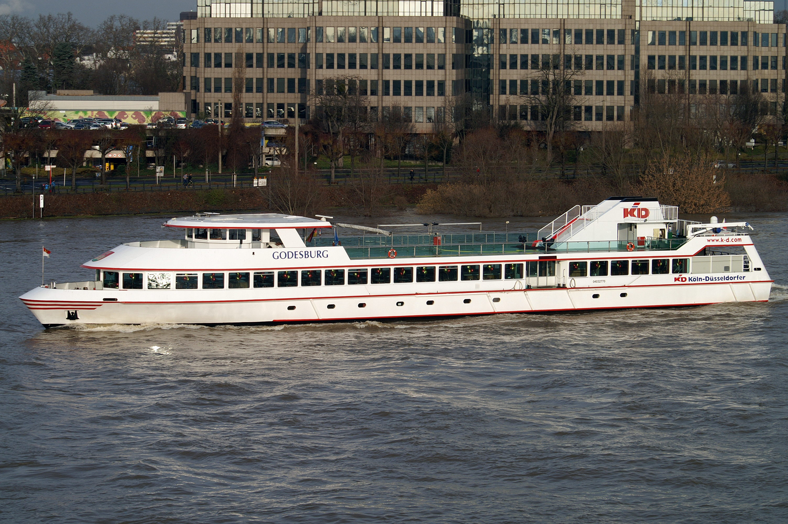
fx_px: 2296
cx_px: 394
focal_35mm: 105
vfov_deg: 13.0
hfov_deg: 19.5
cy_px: 262
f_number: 10
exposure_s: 1/200
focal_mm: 70
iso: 100
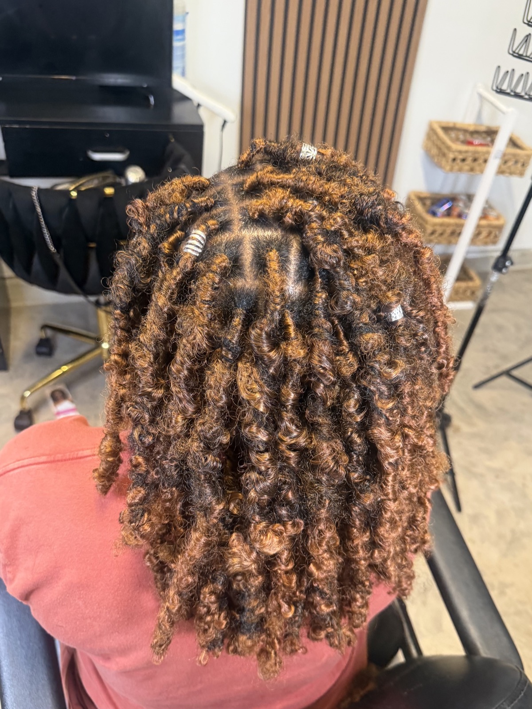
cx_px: 266
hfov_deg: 56.8
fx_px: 492
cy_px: 354
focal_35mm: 24
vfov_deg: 71.6
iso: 320
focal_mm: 6.76
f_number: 1.78
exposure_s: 1/60
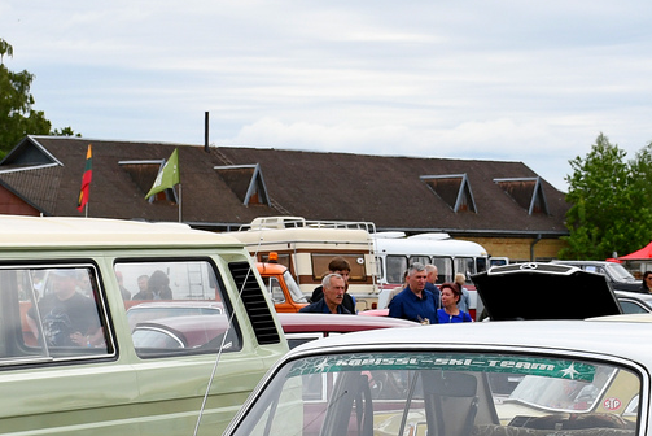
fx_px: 2247
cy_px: 402
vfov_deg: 11.0
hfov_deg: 16.5
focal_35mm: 124
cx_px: 353
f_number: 6.3
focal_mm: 32
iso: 200
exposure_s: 1/800
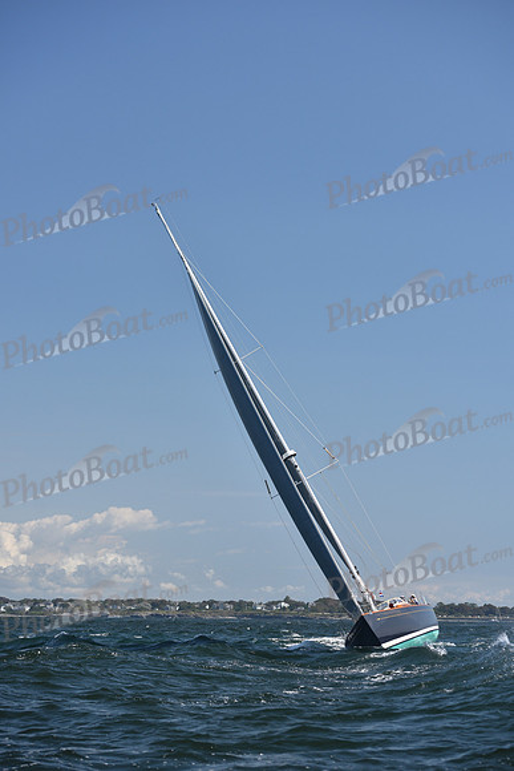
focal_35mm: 85
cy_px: 386
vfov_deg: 23.9
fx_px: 1819
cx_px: 257
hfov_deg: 16.1
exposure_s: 1/1000
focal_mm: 85
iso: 250
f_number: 5
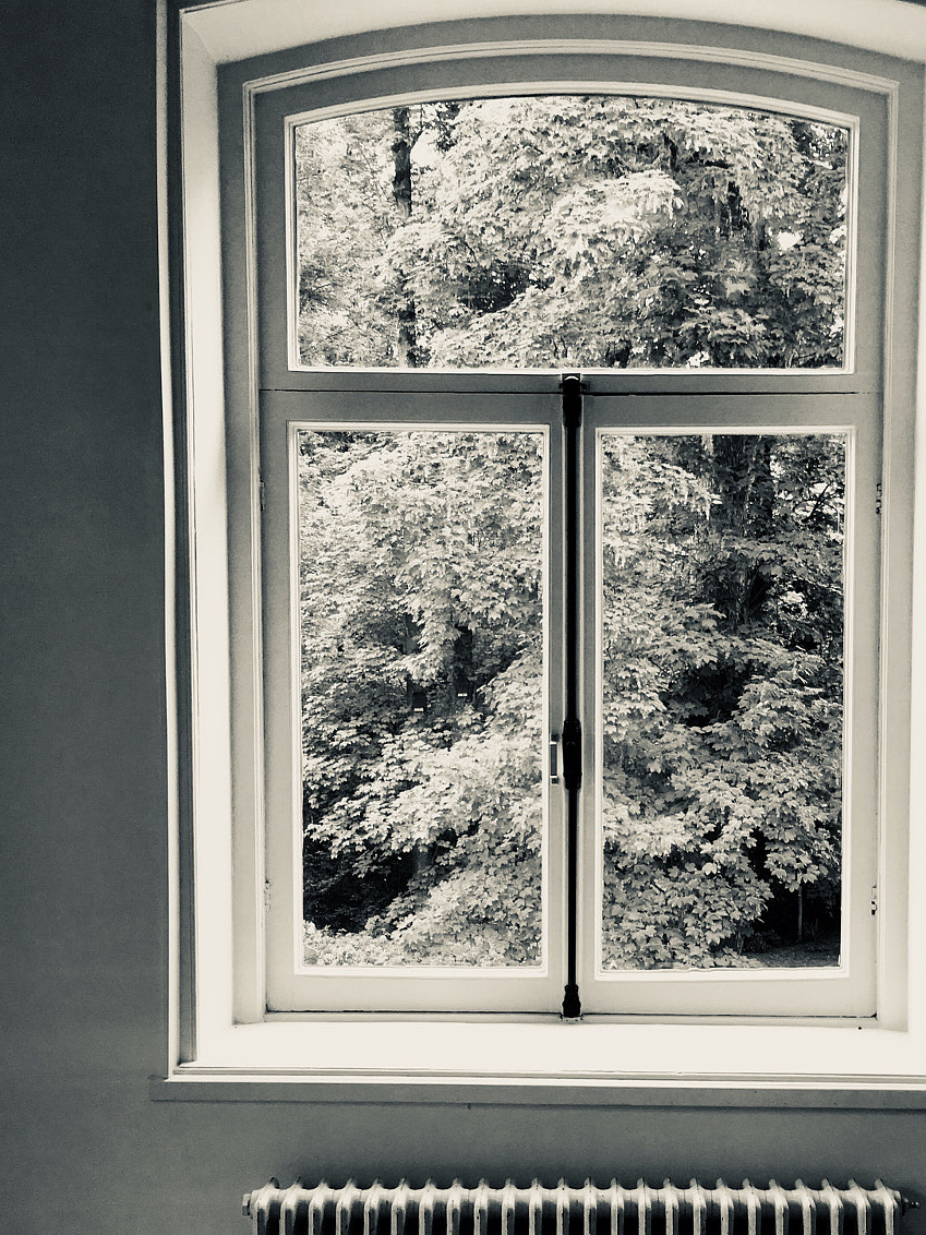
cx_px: 590
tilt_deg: -4.2
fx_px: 1462
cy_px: 702
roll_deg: +0.1
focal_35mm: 41
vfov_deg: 45.7
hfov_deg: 34.9
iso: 25
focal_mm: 4.15
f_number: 2.2
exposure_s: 1/50
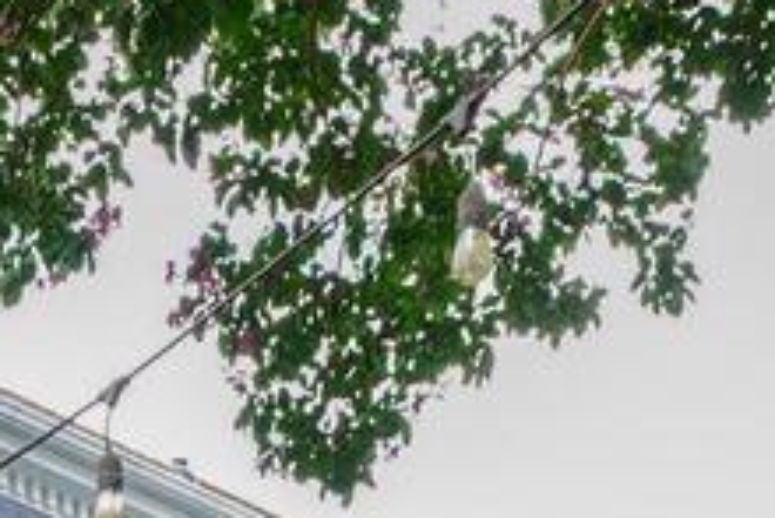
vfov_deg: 10.6
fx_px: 2111
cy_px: 1473
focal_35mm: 98
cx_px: 162
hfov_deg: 20.6
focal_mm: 10
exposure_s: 1/80
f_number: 4.5
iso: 100
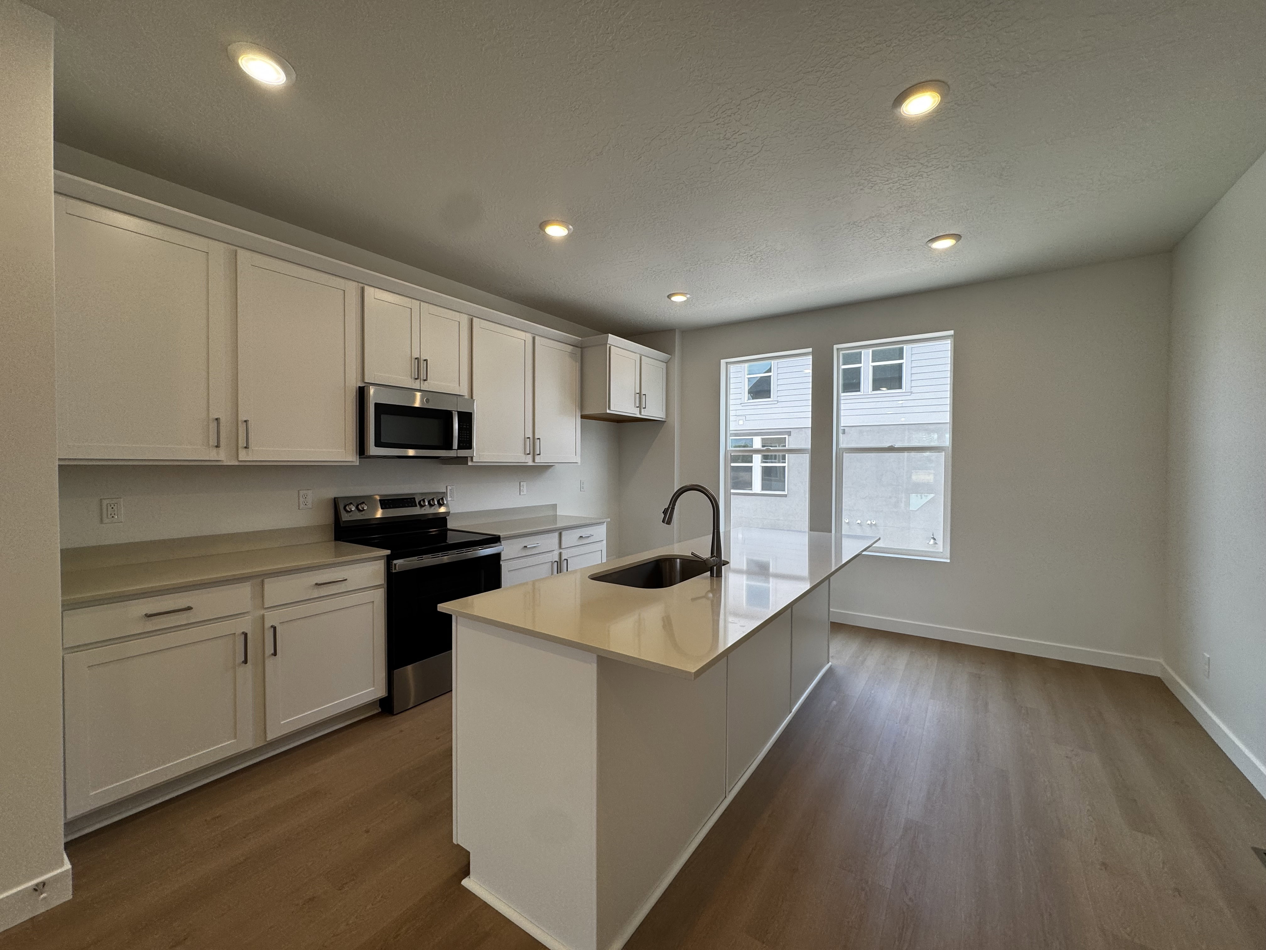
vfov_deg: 85.7
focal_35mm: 14
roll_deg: -0.8
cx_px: 633
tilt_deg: -0.7
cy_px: 475
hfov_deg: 102.1
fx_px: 512
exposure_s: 1/162
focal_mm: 2.22
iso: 40
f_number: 2.2
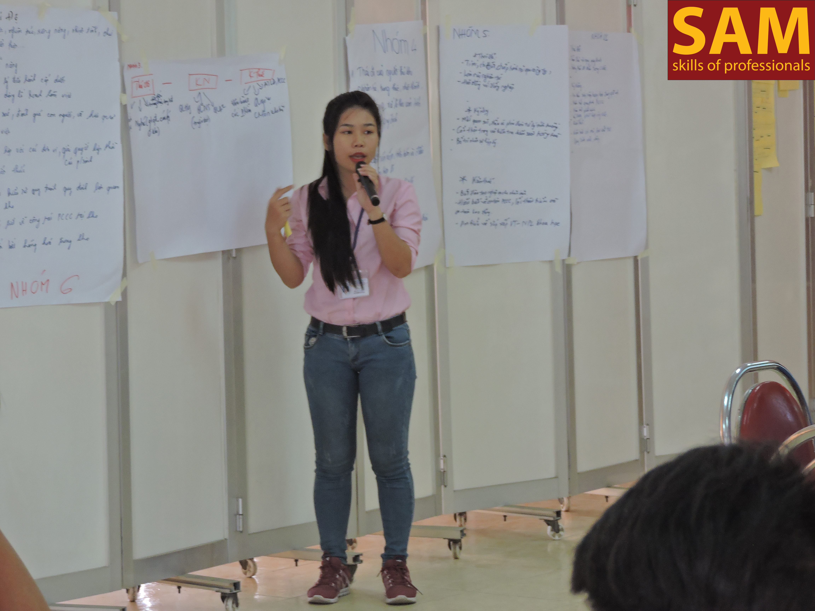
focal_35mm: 120
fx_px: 2825
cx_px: 408
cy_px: 306
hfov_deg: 16.4
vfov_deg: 12.3
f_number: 4.2
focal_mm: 21.4
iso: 400
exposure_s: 1/30
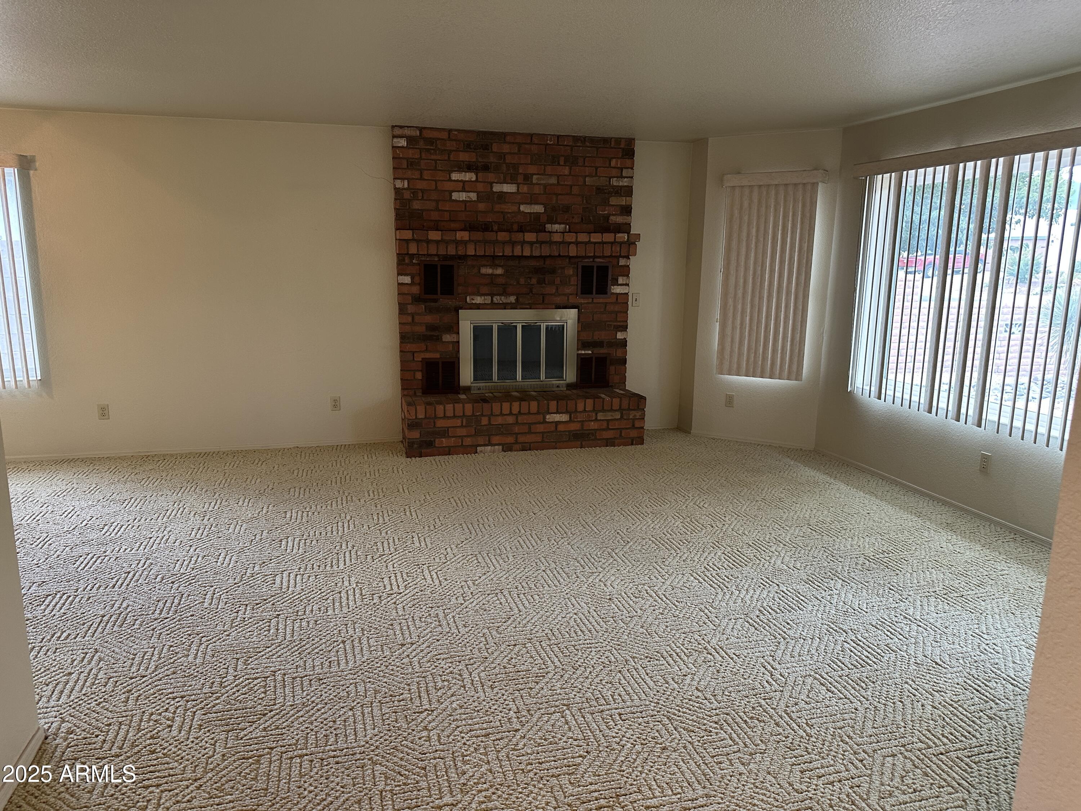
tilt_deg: -11.4
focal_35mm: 24
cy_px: 406
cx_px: 540
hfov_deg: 71.6
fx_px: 749
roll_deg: -1.4
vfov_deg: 56.8
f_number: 1.78
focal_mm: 6.86
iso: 200
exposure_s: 1/60
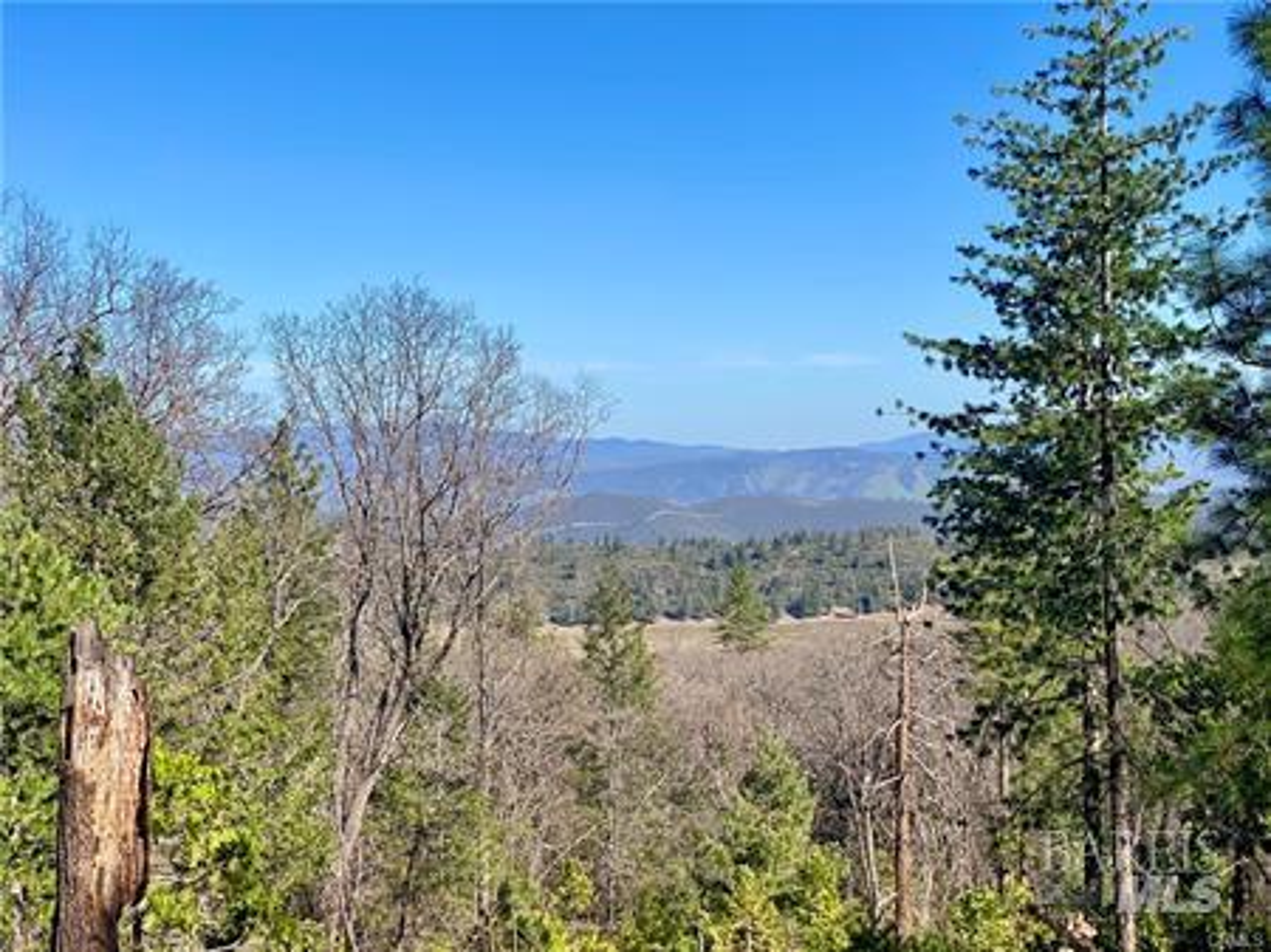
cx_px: 636
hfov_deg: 36.8
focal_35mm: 52
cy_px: 476
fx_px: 1908
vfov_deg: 28.0
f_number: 2
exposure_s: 1/1332
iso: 20
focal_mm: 6
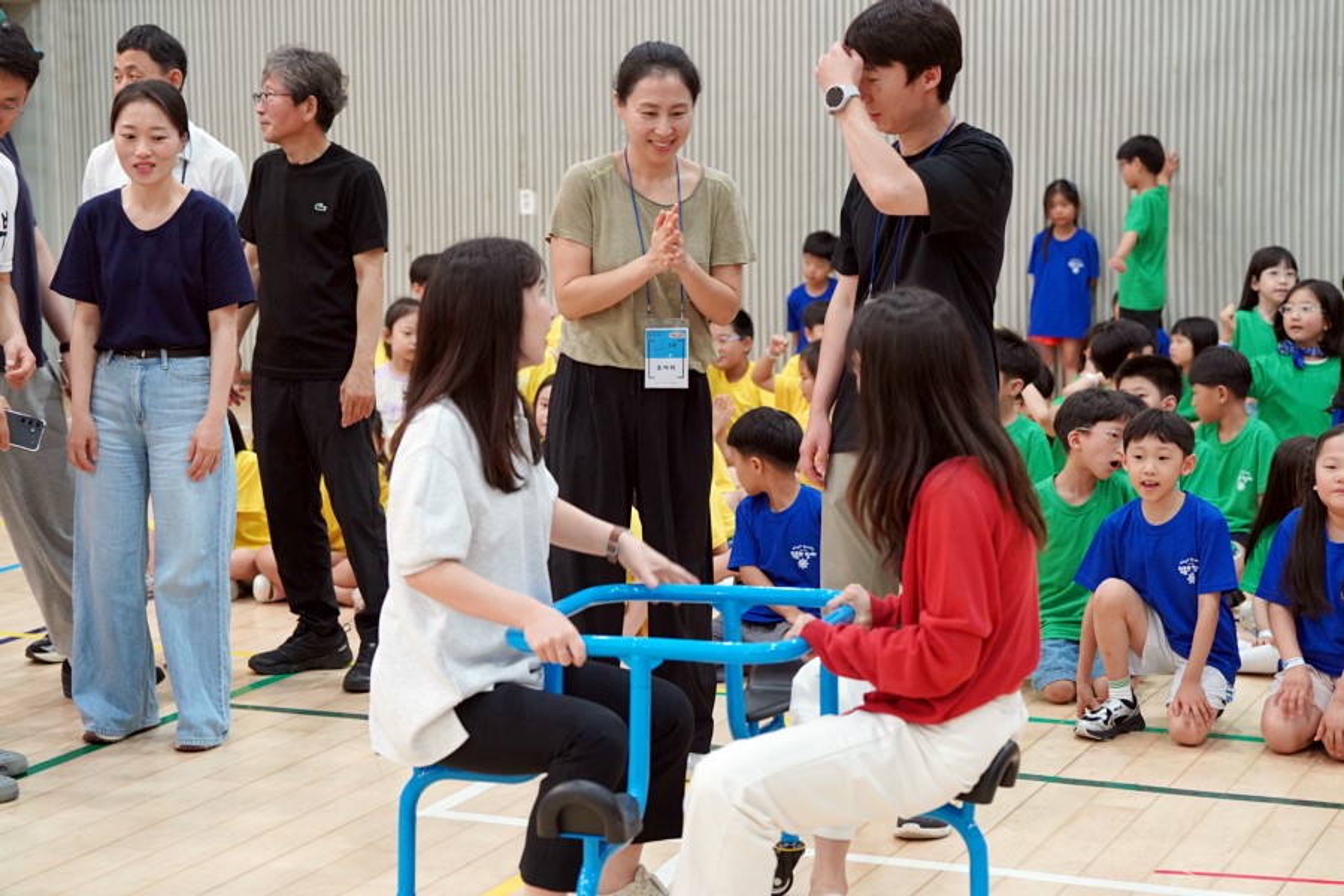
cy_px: 448
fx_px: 2613
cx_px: 672
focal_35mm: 70
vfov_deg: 19.5
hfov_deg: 28.8
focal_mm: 70
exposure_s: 1/160
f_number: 4
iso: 2000
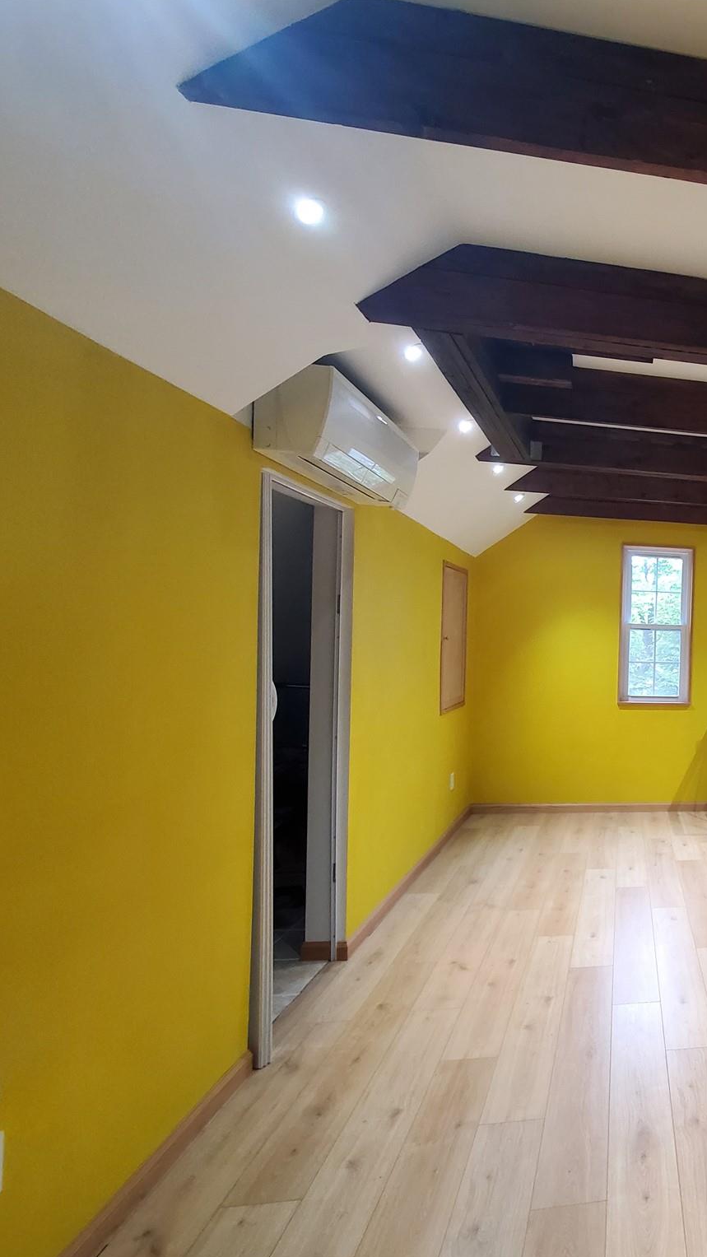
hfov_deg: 45.3
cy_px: 629
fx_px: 633
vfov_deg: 89.6
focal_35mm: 19
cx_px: 763
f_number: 2.2
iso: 320
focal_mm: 1.8
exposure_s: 1/60
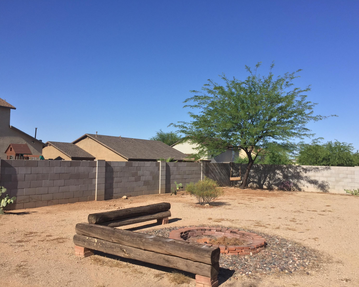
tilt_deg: +3.3
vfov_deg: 47.1
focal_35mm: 31
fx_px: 329
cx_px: 179
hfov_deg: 57.2
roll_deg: -1.9
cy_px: 145
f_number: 2.2
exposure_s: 1/2475
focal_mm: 4.15
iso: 32
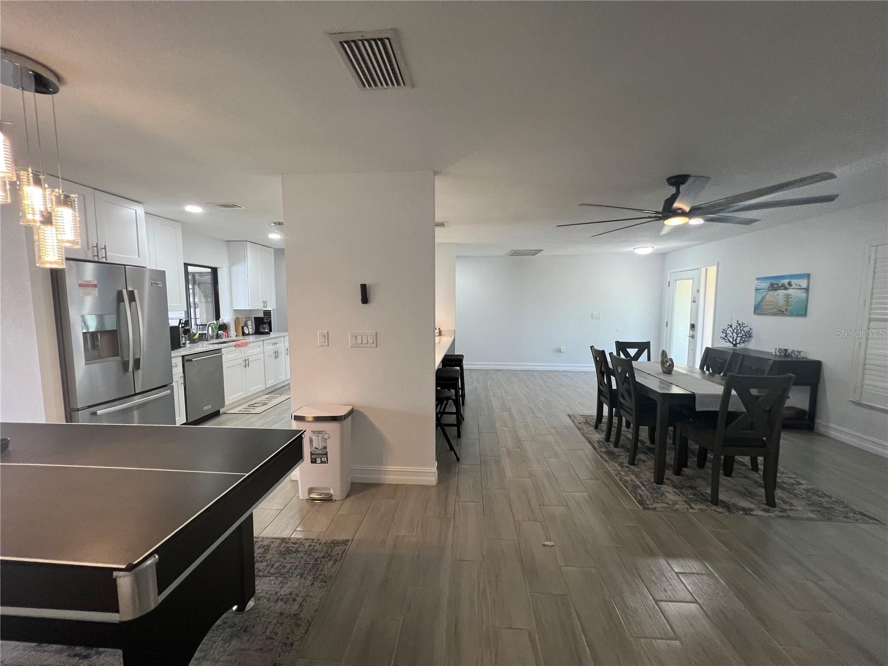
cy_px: 333
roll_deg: +1.4
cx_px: 444
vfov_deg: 89.9
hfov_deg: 106.2
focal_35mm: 13
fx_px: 333
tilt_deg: -5.0
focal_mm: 1.57
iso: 160
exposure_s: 1/120
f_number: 1.8
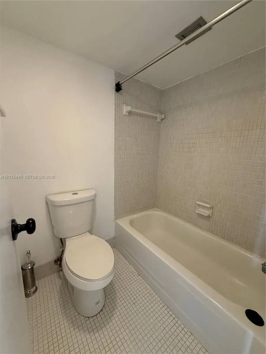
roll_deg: -1.3
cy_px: 177
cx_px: 133
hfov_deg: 85.7
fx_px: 143
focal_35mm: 14
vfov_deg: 102.1
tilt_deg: -10.4
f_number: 2.2
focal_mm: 2.22
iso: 320
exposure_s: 1/60
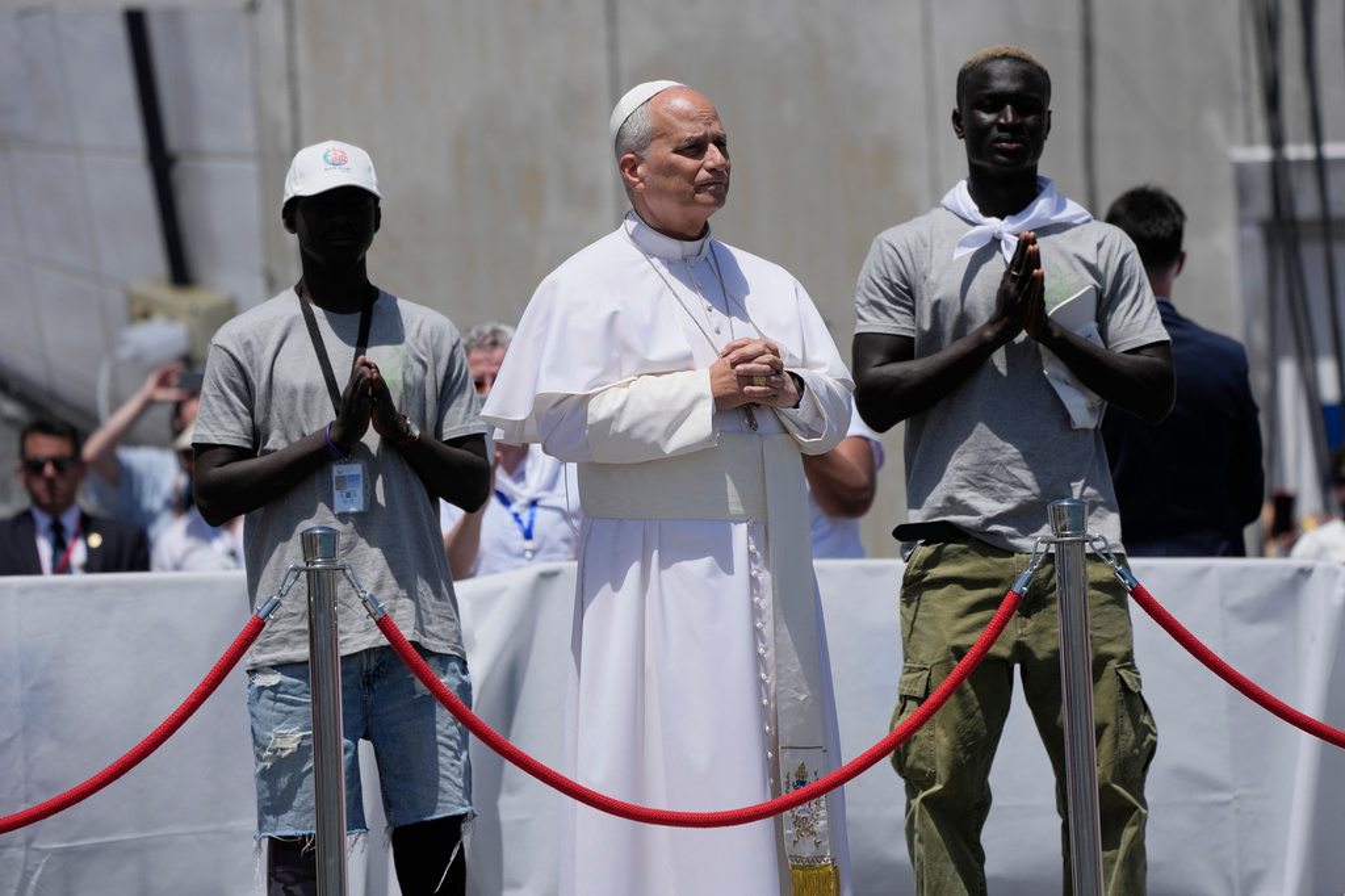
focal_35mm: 279
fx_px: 10420
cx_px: 672
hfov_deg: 7.4
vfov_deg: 4.9
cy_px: 448
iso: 400
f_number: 5.6
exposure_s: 1/6400
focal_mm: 279
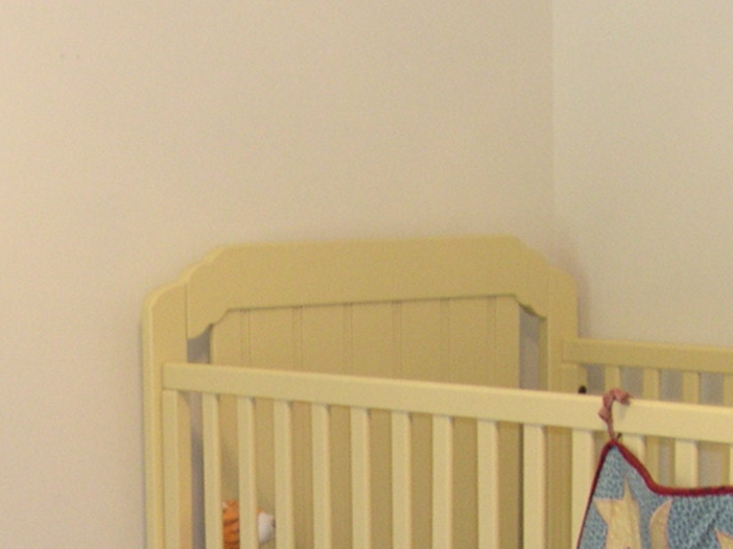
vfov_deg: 11.6
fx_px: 2604
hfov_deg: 15.9
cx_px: 156
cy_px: 791
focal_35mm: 123
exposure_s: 1/23.6
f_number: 2.8
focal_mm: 8
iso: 200
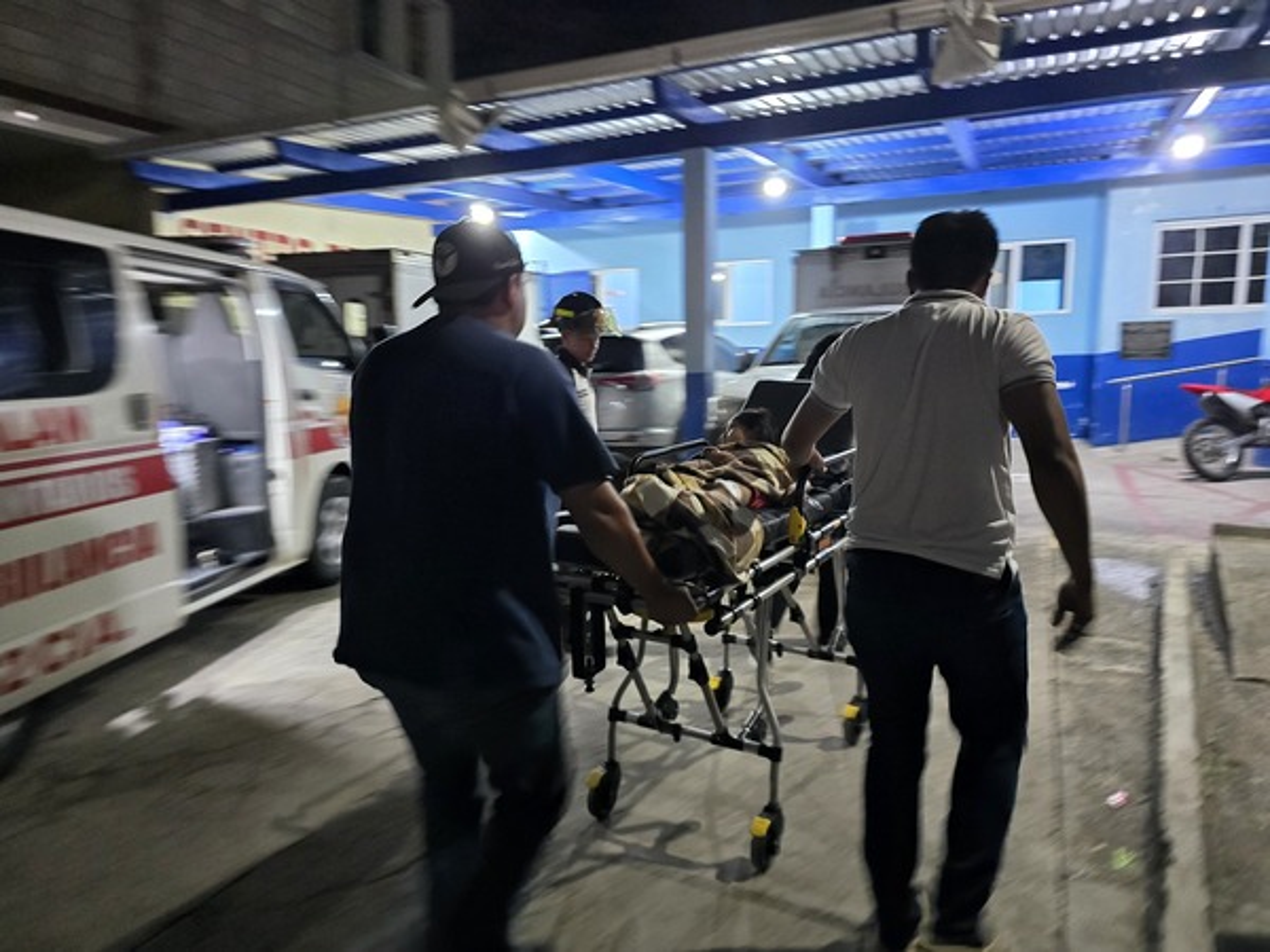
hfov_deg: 73.9
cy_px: 476
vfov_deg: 58.9
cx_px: 635
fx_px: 844
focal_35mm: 23
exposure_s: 1/20
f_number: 1.7
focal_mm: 6.3
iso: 1250
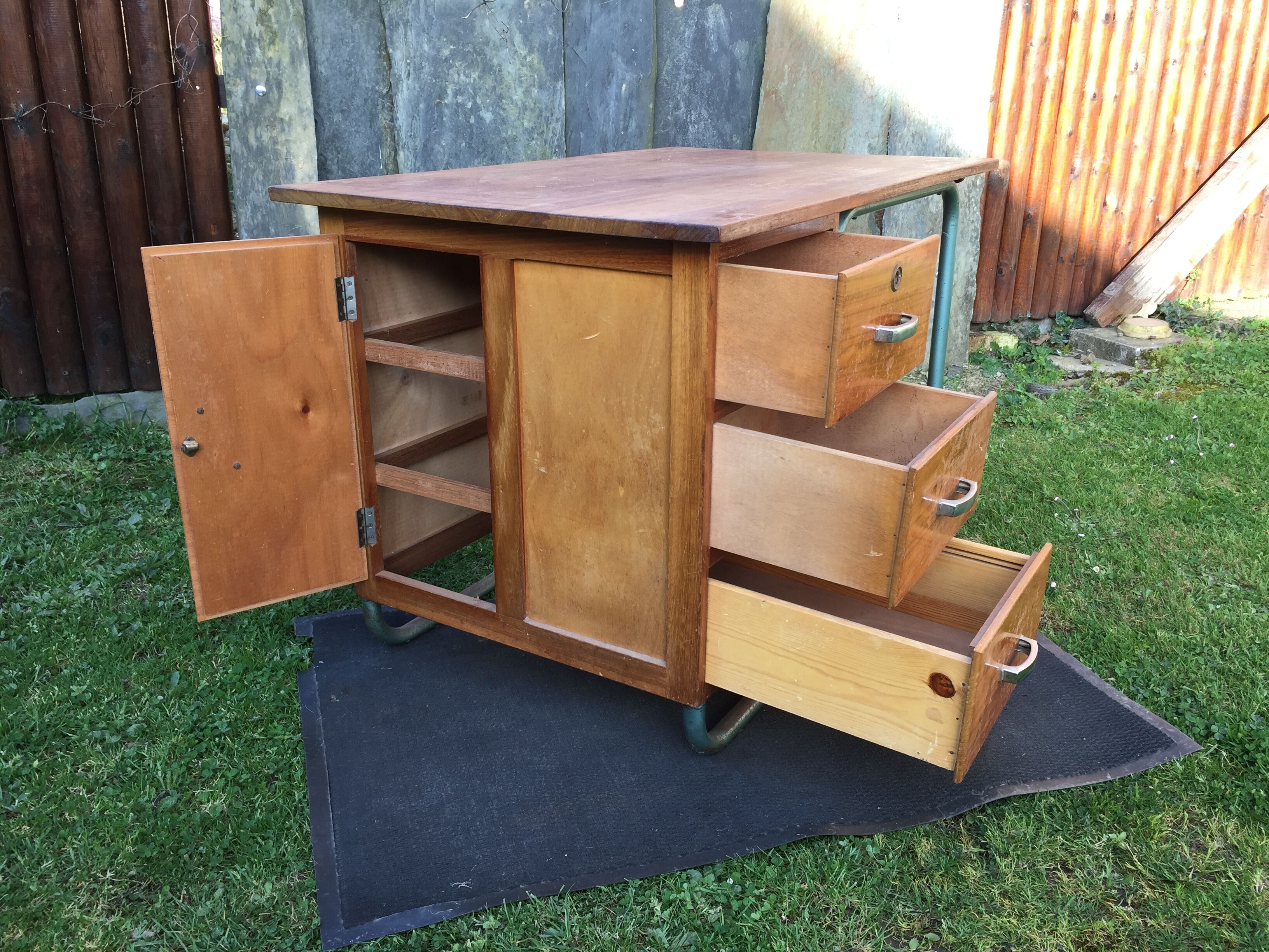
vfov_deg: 48.2
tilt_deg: -20.2
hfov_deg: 61.7
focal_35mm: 29
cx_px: 634
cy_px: 476
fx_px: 1063
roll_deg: -1.3
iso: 32
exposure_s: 1/134
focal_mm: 4.15
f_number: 2.2
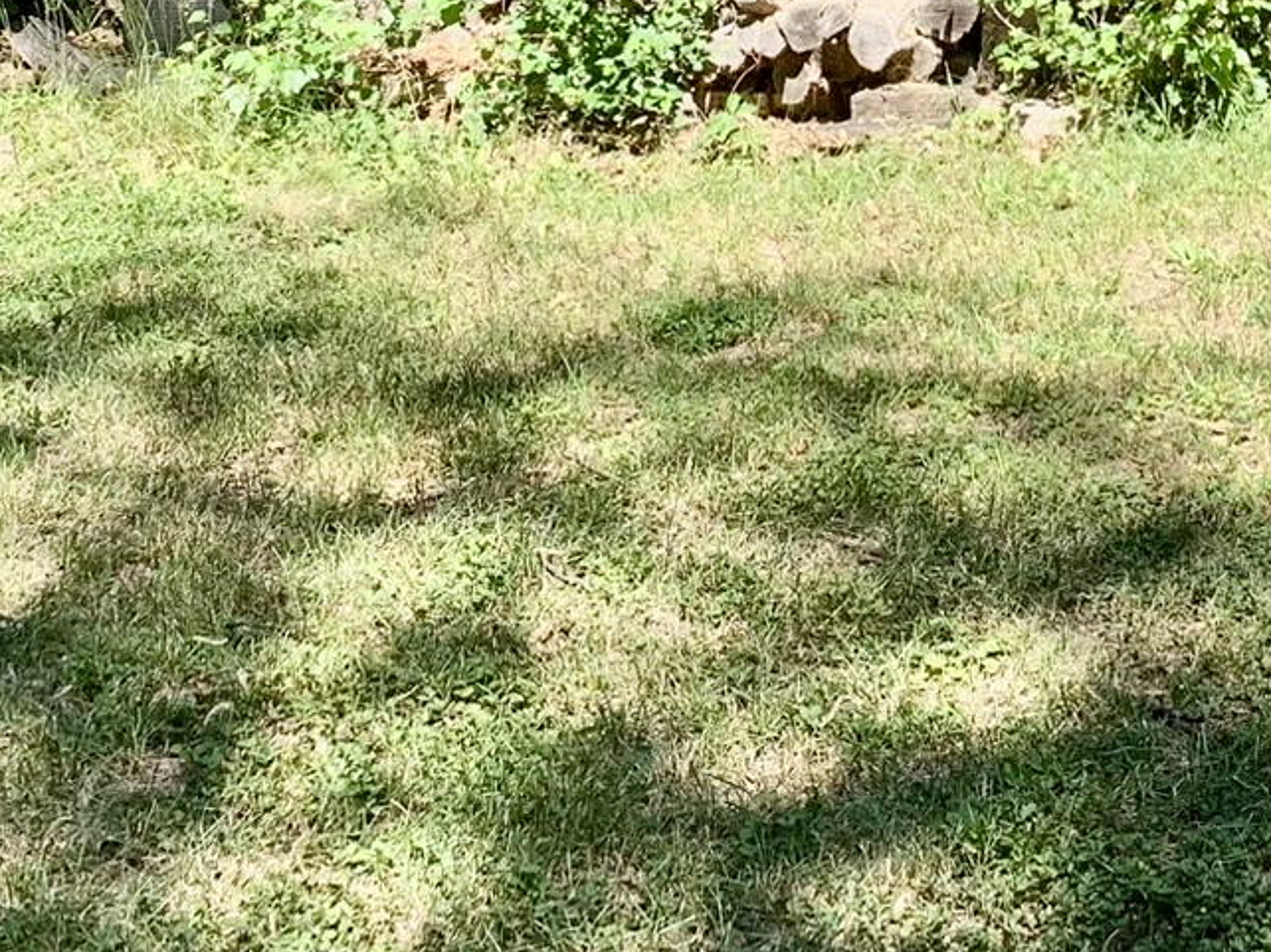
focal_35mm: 83
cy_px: -487
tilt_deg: -2.6
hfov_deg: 22.8
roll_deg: -0.2
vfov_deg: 16.2
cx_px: 1231
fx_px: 3046
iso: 25
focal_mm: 4.25
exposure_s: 1/623
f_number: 1.8
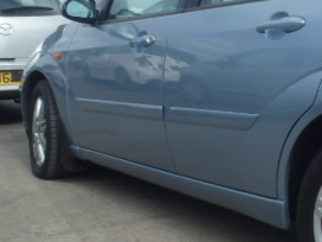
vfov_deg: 22.1
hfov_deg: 26.9
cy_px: 68
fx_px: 614
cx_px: 359
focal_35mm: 66
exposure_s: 1/500
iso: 125
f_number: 3.9
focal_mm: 5
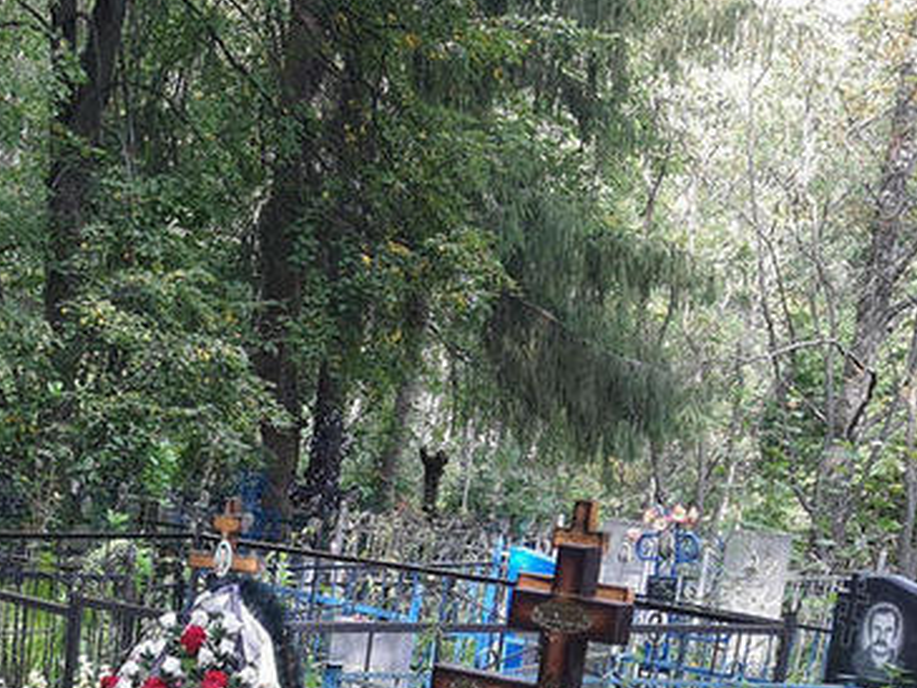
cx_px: -60
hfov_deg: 25.0
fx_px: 1934
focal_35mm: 73
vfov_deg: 18.5
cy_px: 944
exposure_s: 1/106
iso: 50
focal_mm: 4.32
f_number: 1.7
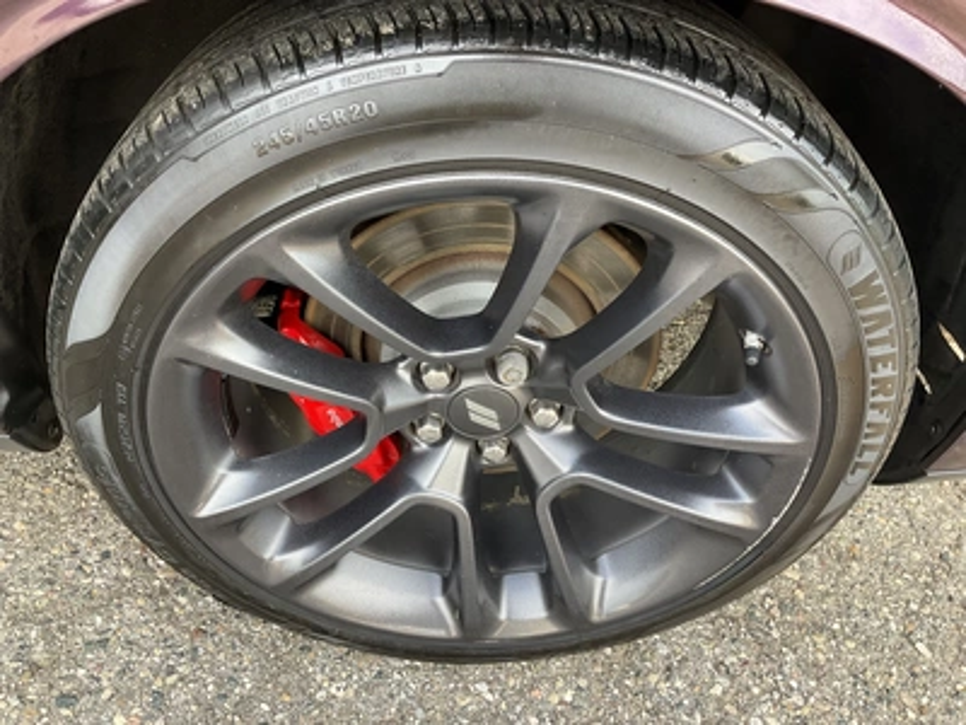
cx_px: 483
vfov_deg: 48.2
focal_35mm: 29
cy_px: 362
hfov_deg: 61.7
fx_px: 809
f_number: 1.8
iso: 40
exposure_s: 1/122
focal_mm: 3
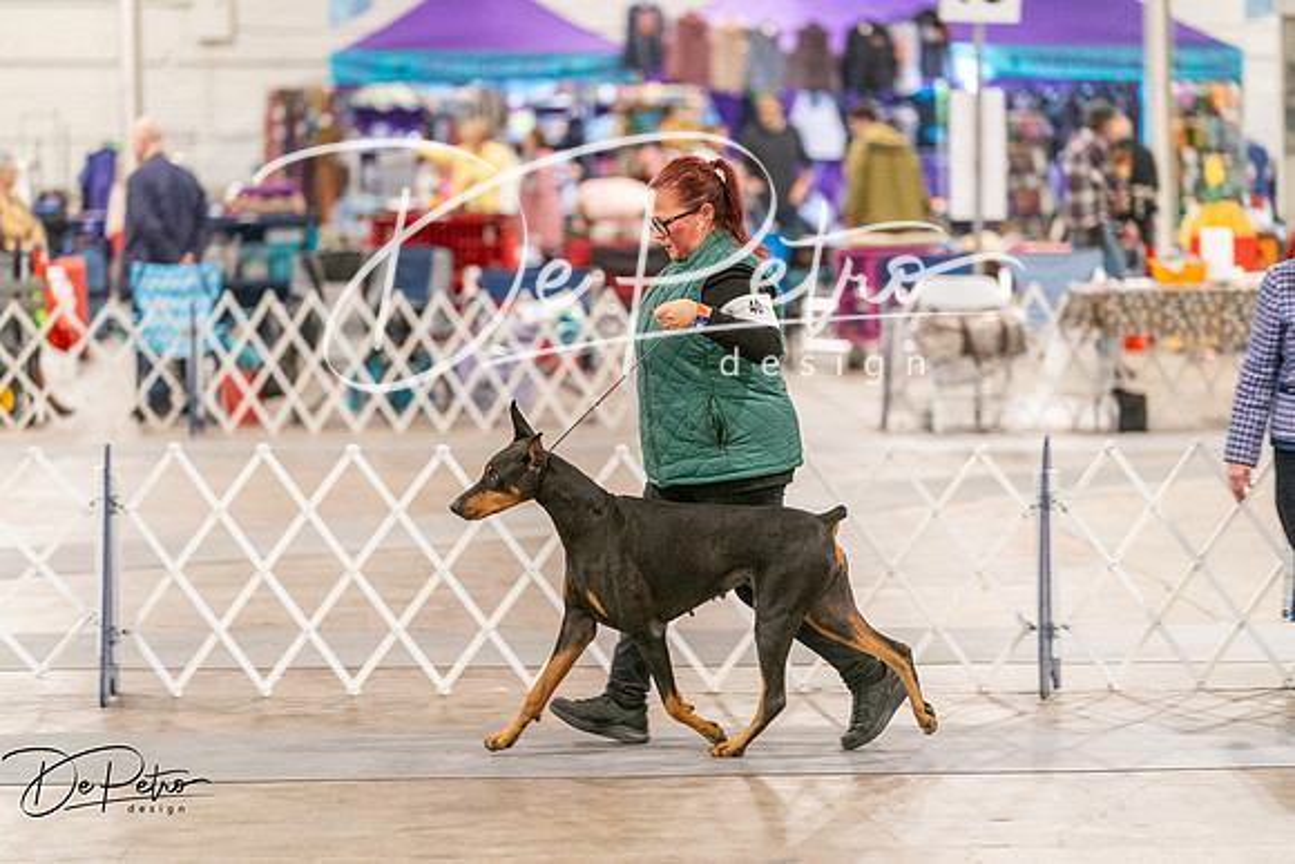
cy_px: 432
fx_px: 5829
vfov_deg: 8.5
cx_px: 648
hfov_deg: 12.7
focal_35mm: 162
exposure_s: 1/250
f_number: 3.2
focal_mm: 162
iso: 6400
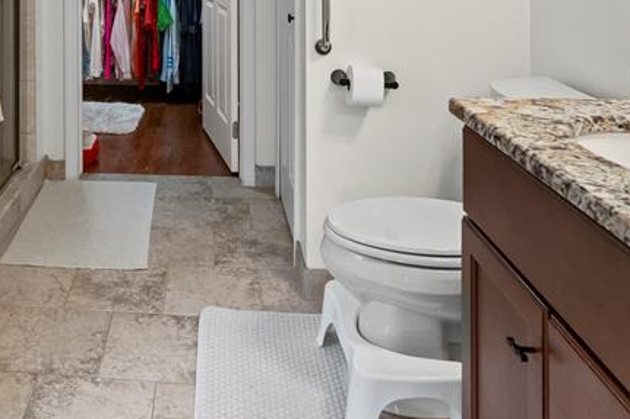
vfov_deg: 31.1
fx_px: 665
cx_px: 136
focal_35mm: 38
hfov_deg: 48.2
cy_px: -42
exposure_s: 1/20
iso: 6400
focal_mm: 16
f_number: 6.3
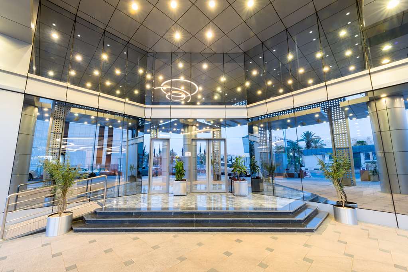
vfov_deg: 81.3
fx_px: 159
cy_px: 136
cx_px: 204
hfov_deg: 104.2
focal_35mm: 14
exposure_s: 8
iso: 100
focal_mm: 14
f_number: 16
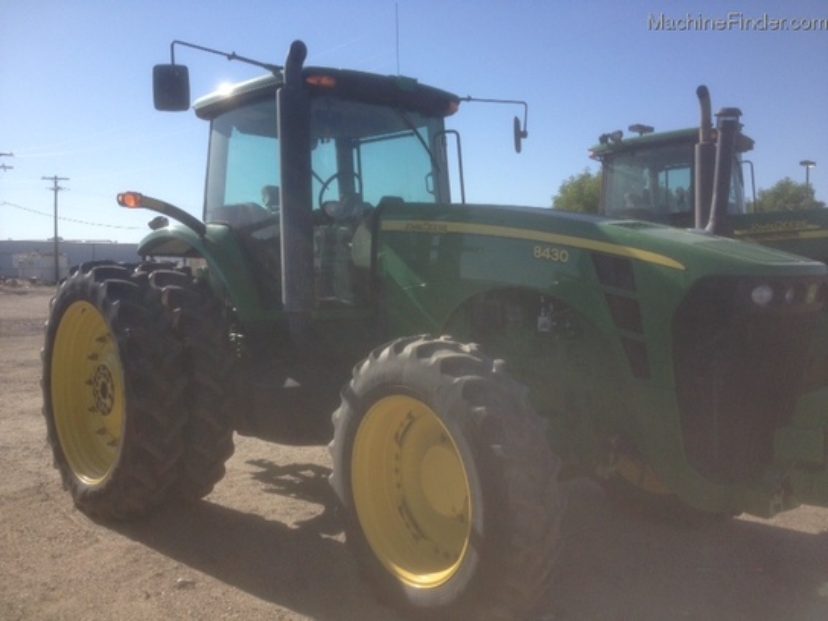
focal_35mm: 35
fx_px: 837
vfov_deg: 40.7
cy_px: 310
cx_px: 414
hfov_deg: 52.6
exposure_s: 1/1672
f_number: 2.4
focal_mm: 4.28
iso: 64
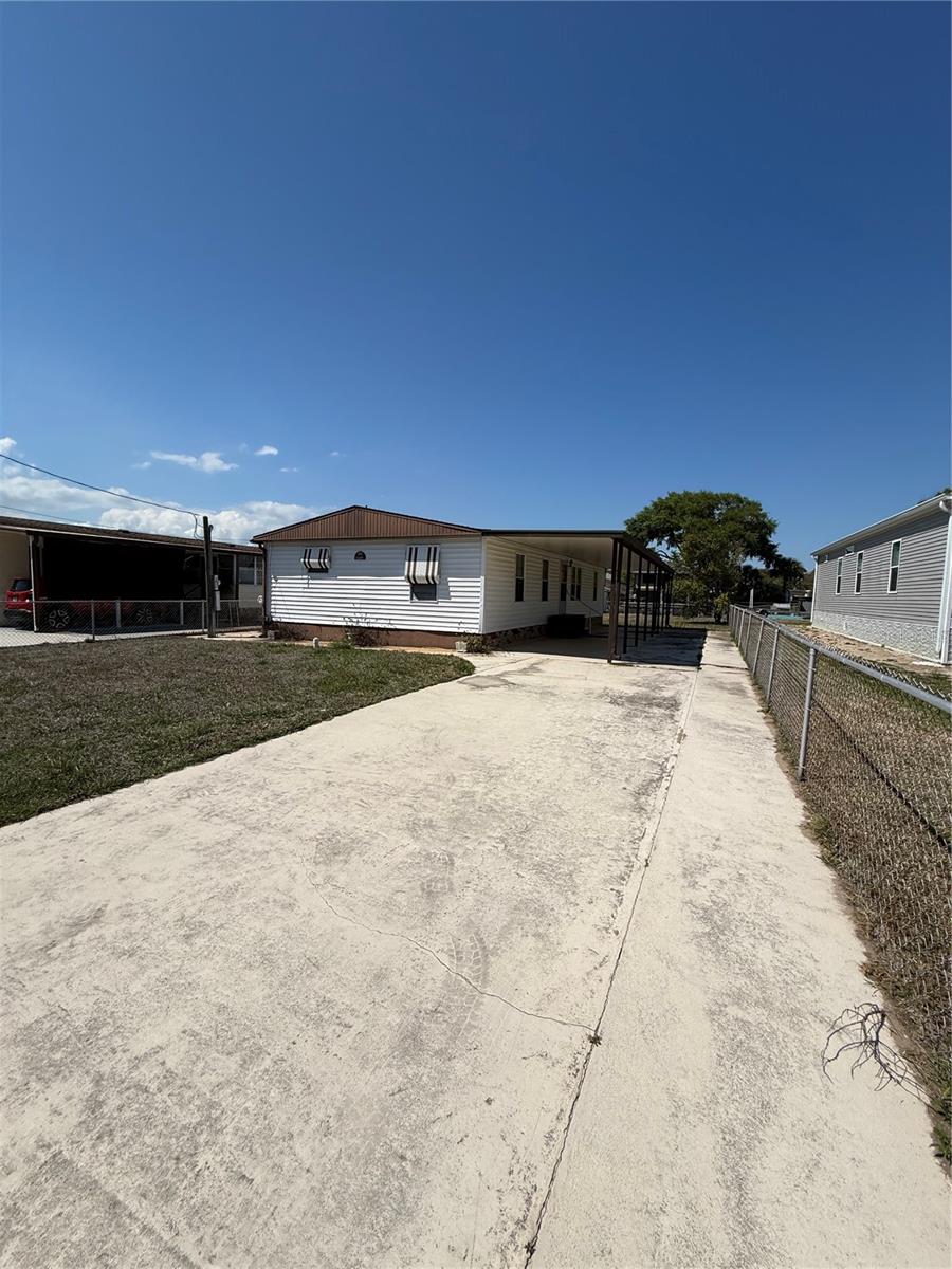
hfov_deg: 85.7
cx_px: 476
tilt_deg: -2.9
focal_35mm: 14
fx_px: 513
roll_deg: -2.6
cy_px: 634
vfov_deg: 102.1
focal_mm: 2.22
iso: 64
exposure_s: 1/6173
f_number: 2.2
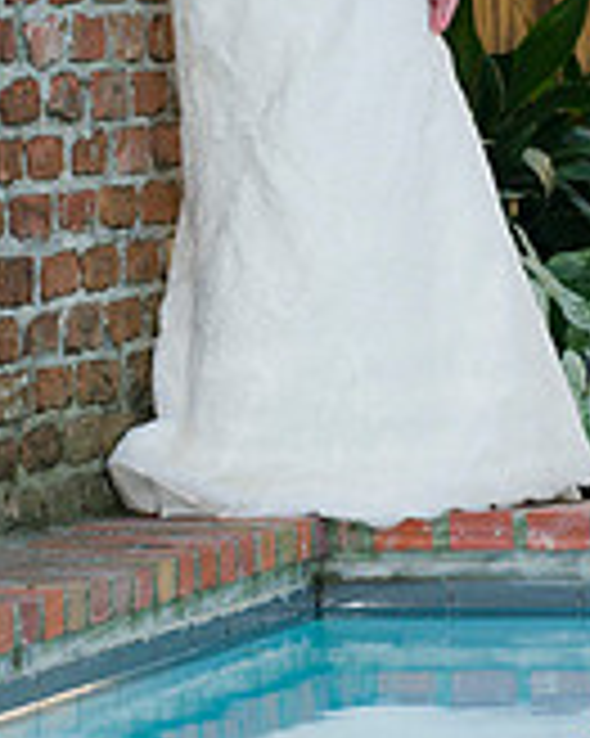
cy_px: 148
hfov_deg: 4.4
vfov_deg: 5.6
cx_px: 340
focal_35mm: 348
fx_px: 7603
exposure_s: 1/60
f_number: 5
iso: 400
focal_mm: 135
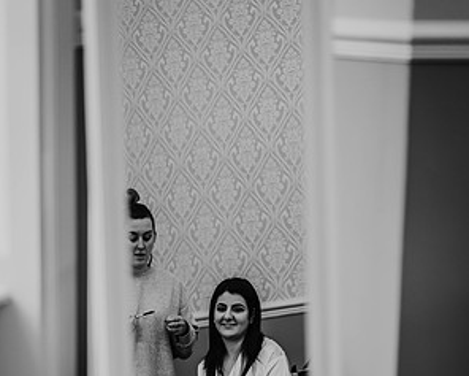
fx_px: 1680
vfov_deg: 12.7
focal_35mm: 121
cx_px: 234
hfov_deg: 15.9
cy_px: 332
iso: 900
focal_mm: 85
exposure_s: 1/160
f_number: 1.8
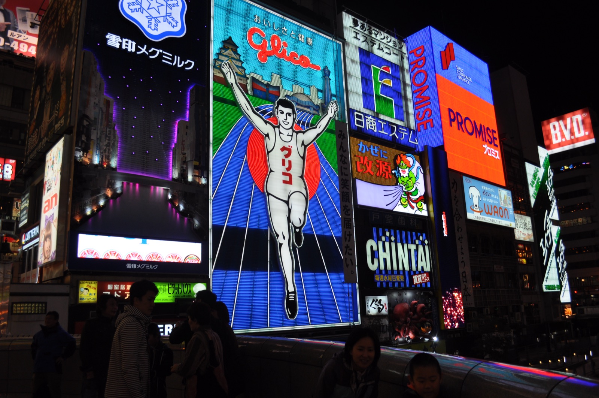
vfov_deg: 47.8
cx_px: 300
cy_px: 199
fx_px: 449
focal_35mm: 27
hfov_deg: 67.5
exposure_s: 1/100
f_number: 5
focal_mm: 18
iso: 400
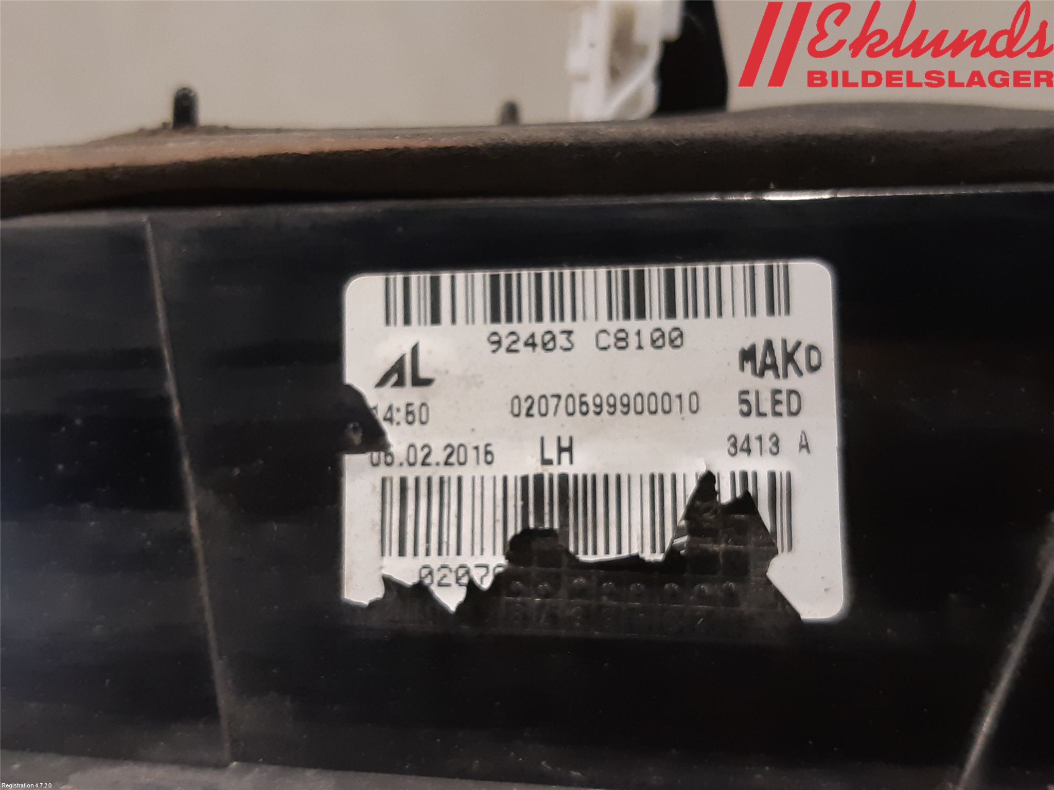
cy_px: 395
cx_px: 527
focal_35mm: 26
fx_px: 792
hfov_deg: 67.3
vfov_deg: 53.1
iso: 200
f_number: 1.7
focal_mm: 3.93
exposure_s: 1/50
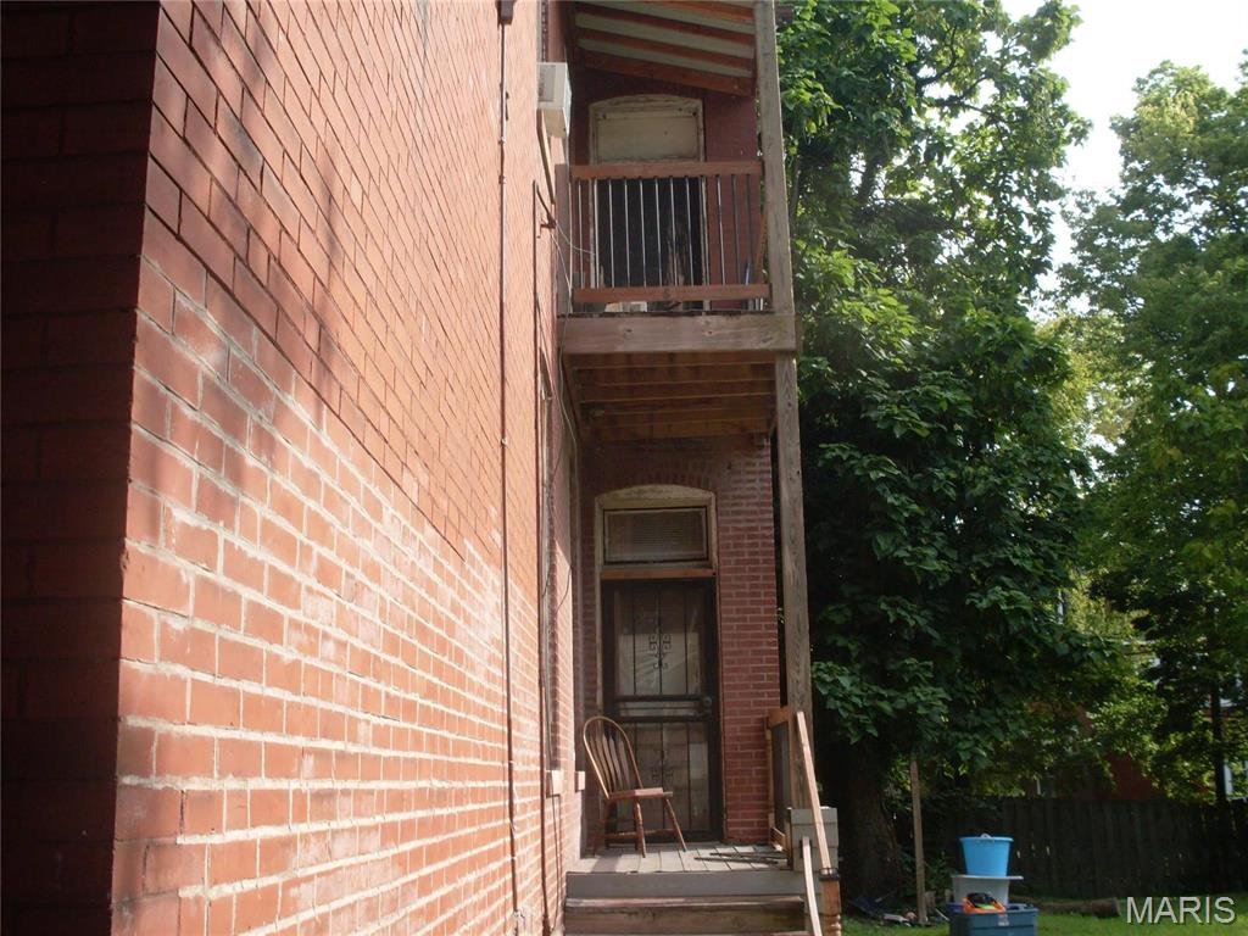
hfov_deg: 49.0
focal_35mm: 38
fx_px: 1370
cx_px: 624
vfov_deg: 37.7
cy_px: 468
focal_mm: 6.3
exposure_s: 1/90
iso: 80
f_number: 8.4
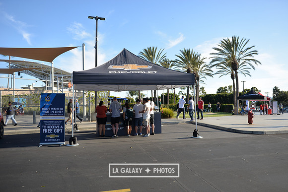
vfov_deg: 45.0
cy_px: 96
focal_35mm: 29
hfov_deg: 63.6
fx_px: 232
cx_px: 144
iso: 100
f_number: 2.8
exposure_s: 1/1250
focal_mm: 29
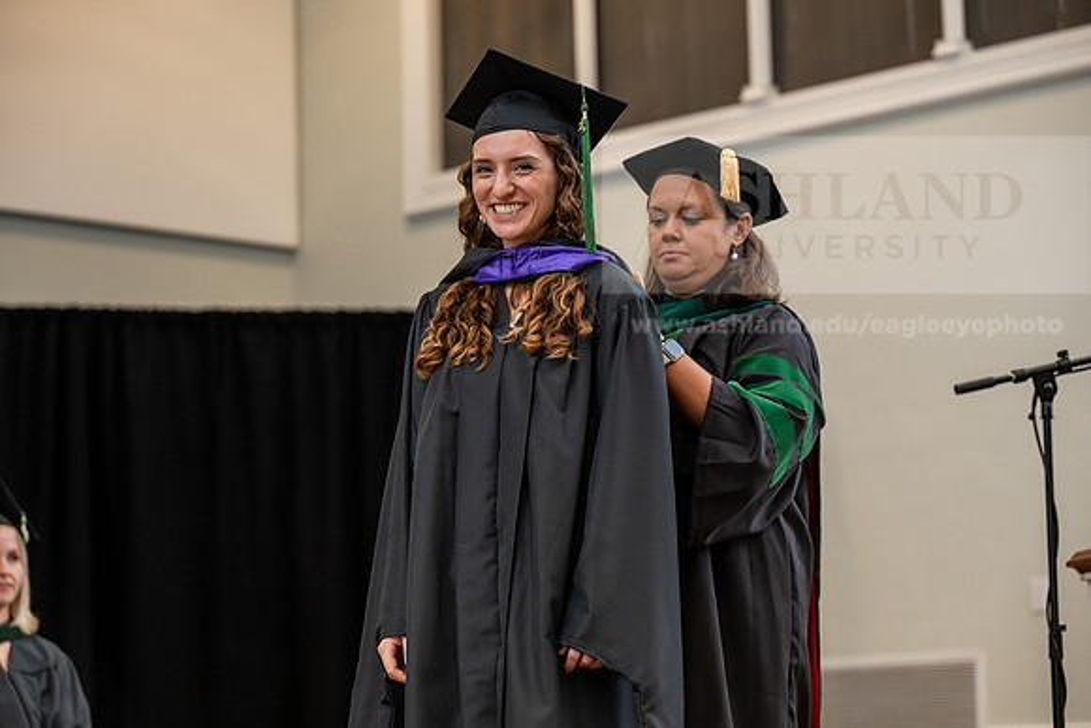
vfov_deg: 14.3
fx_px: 2910
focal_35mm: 96
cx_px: 546
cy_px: 364
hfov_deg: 21.2
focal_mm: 96
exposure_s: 1/200
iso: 1600
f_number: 3.5
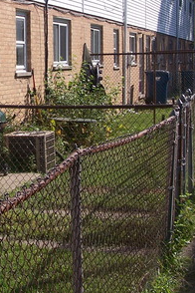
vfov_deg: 23.4
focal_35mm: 86
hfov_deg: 15.8
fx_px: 699
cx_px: 45
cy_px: 76
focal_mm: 6.3
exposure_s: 1/800
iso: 80
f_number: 4
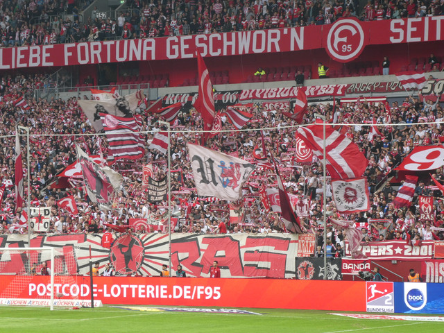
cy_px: 166
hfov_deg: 15.9
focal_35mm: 124
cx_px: 222
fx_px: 1590
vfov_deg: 12.0
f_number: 5.2
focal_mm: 22.3
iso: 160
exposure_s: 1/80
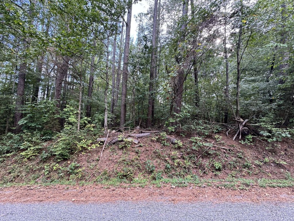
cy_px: 110
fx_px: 119
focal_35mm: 14
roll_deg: -4.3
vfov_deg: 85.7
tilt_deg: +4.9
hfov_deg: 102.1
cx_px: 147
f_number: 2.2
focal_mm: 2.22
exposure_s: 1/99
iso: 100
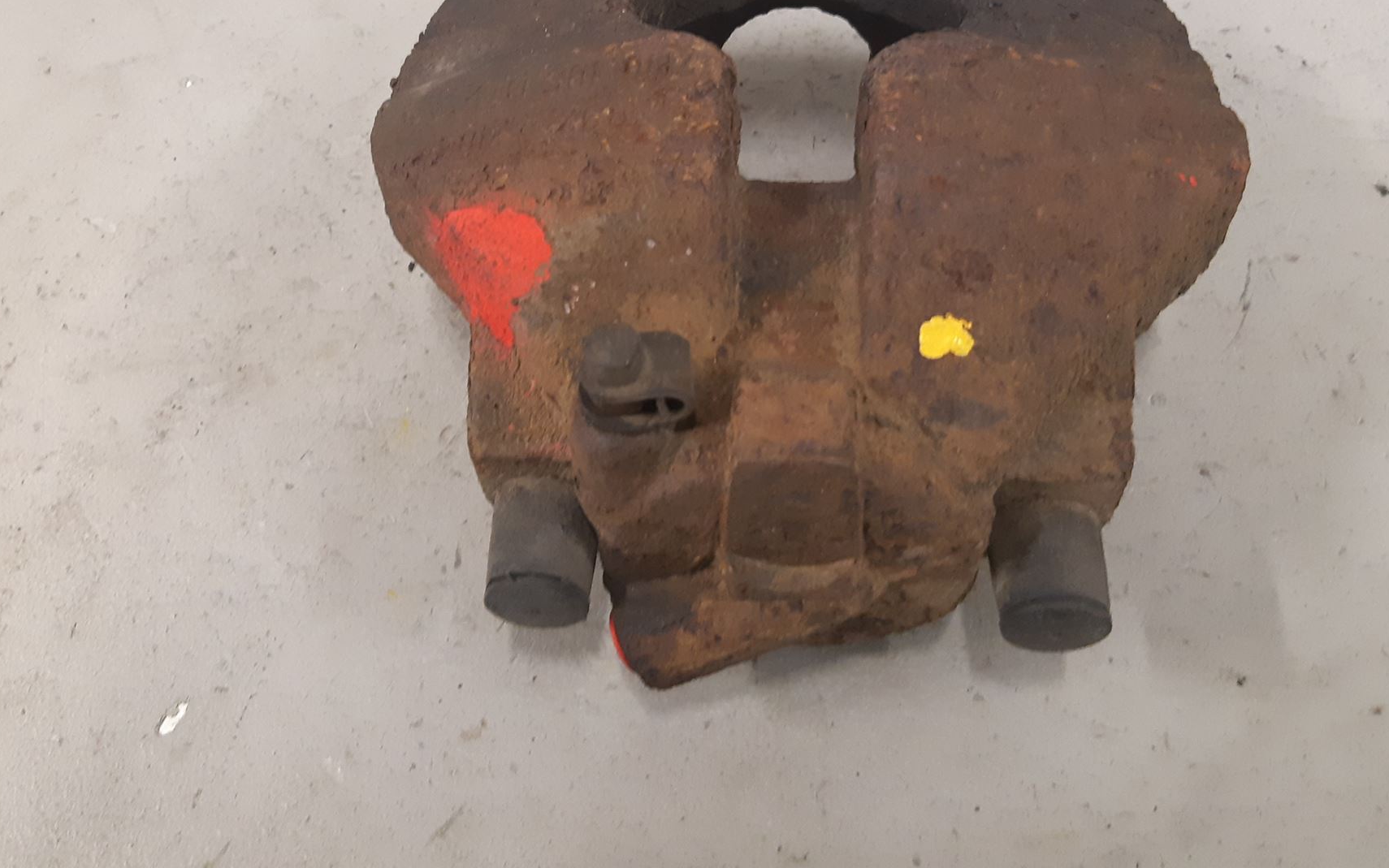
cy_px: 283
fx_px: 1249
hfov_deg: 58.1
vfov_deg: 37.9
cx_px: 664
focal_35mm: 33
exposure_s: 1/50
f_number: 1.7
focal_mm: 3.93
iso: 250
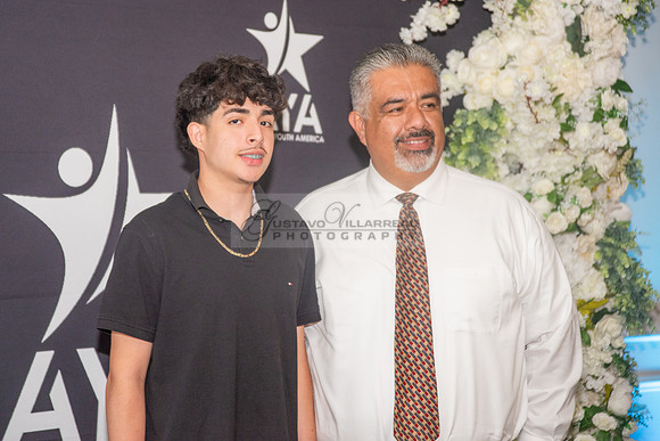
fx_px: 1681
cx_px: 282
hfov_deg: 22.2
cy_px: 188
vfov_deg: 14.9
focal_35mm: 92
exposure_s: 1/160
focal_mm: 80
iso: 640
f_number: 4
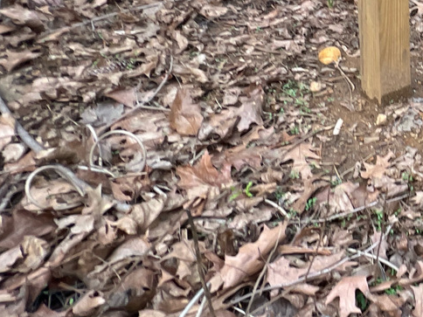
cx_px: 625
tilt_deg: -23.5
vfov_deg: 30.4
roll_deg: -8.5
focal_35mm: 43
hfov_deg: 28.9
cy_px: -24
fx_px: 525
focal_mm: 1.57
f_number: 1.8
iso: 50
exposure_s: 1/54
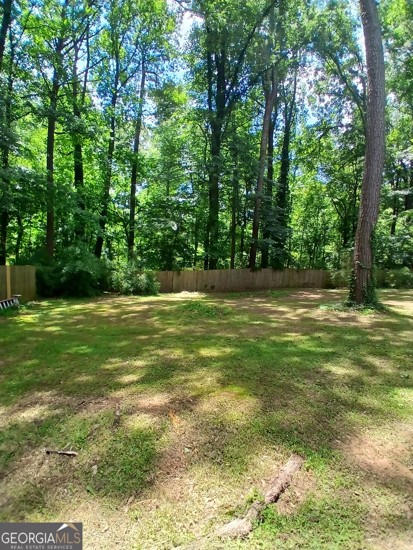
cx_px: 206
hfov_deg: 74.7
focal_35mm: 17
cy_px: 275
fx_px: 270
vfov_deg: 91.0
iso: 50
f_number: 2.2
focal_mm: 1.4
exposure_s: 1/169
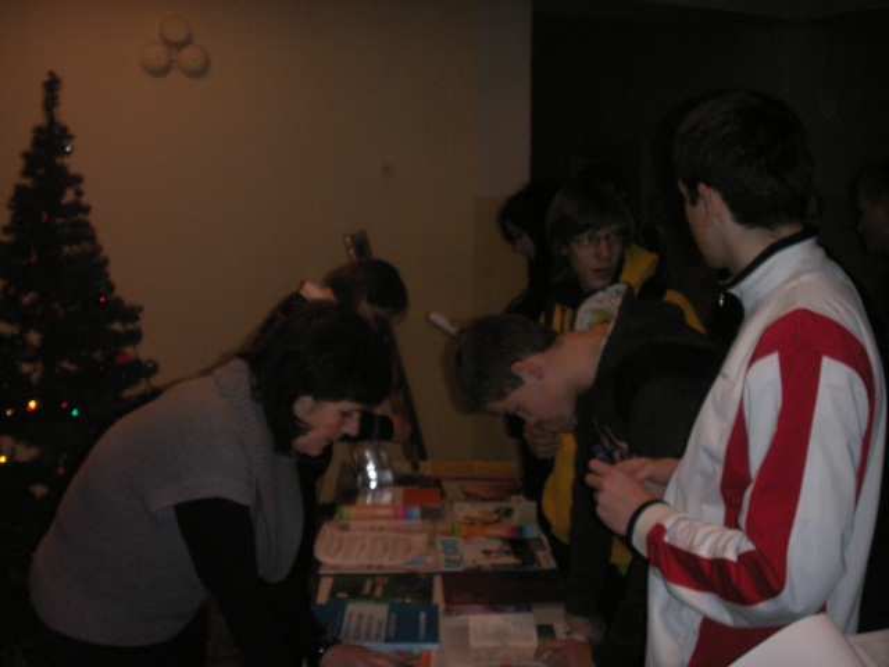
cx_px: 444
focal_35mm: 37
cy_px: 334
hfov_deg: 50.1
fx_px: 950
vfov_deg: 38.7
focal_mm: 7.7
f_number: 3.5
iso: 160
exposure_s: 1/40
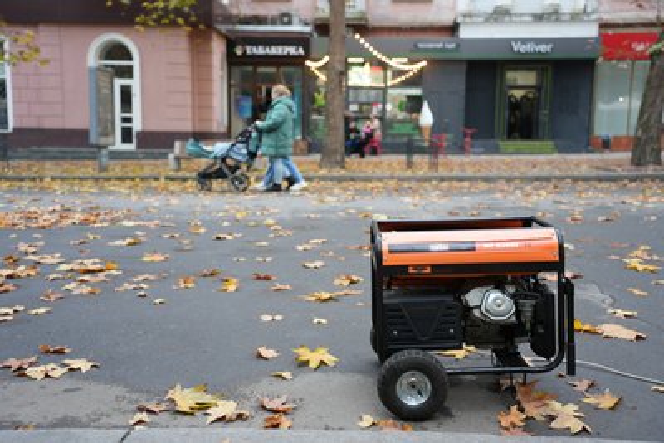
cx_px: 332
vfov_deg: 32.7
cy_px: 222
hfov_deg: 47.4
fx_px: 756
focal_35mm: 41
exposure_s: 1/50
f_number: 2.8
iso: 320
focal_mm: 41
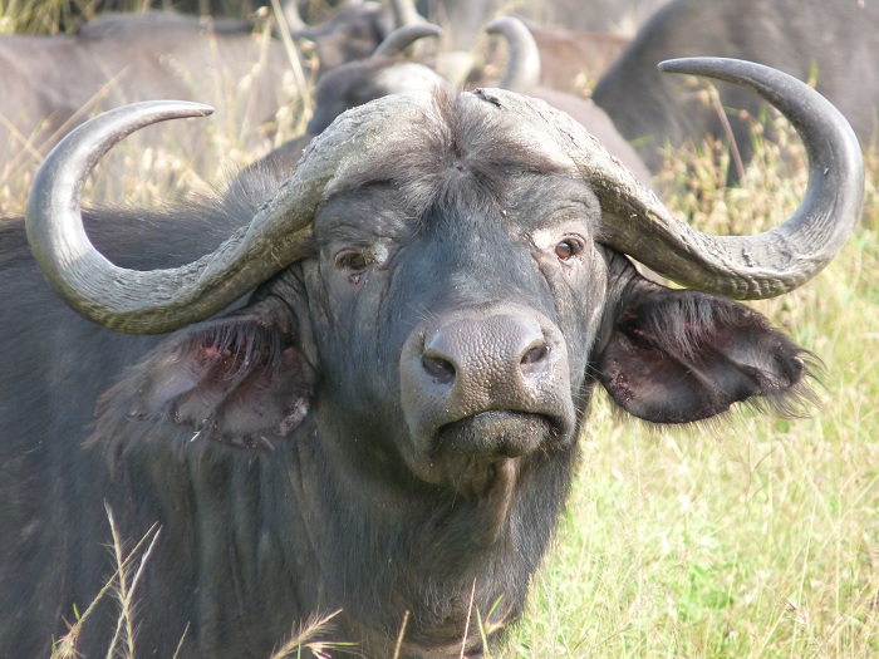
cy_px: 330
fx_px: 11884
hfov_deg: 4.2
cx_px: 440
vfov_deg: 3.2
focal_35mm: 468
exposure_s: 1/125
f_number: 4.4
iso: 200
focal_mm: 83.2
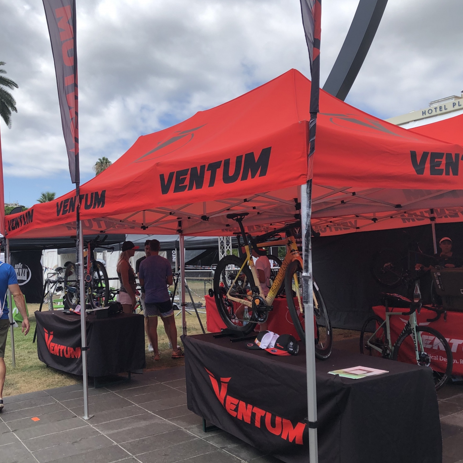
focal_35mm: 34
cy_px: 229
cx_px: 201
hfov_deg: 48.3
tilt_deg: +4.7
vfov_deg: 48.4
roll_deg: +0.0
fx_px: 515
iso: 20
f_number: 1.8
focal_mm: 3.99
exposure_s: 1/1548
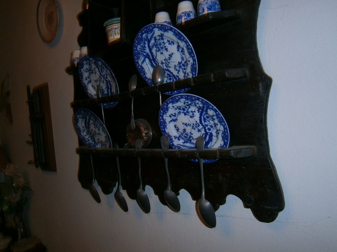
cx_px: 168
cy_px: 126
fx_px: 253
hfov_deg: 67.3
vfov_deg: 53.1
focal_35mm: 26
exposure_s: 1/30
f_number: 2.8
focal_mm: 4.7
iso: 125
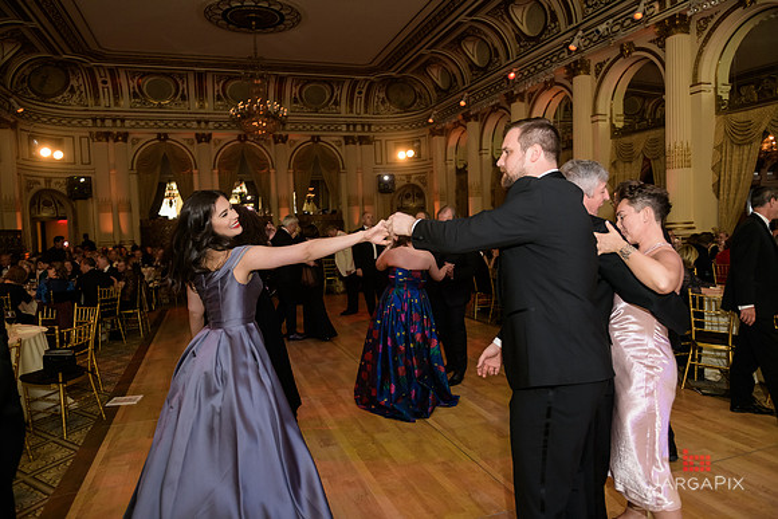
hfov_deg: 73.7
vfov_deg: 53.2
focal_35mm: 24
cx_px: 389
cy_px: 260
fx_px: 519
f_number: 3.2
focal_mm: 24
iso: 1600
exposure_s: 1/100
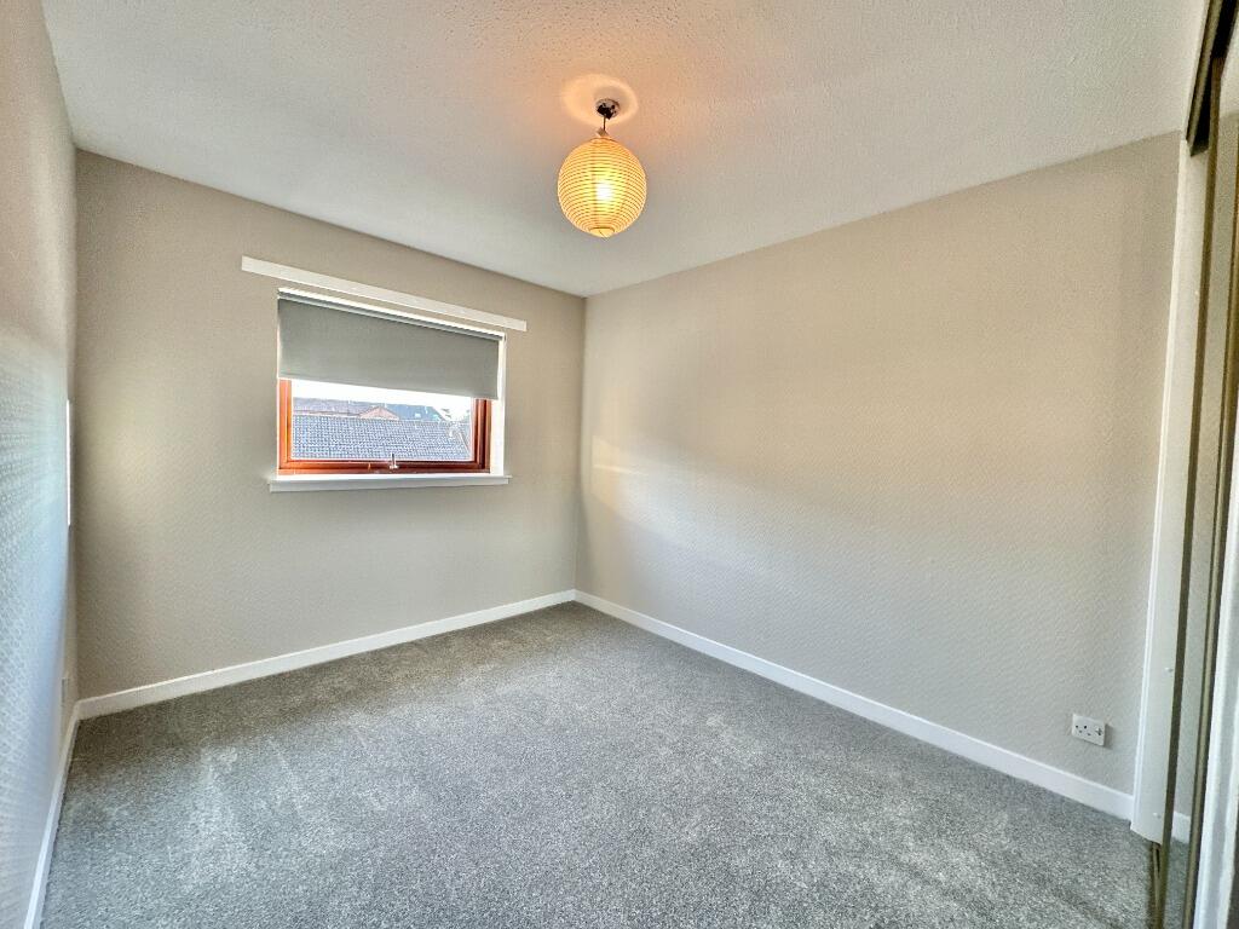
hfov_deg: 102.1
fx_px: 501
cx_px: 620
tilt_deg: -2.4
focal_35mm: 14
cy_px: 464
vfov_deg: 85.7
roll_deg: -1.6
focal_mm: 2.22
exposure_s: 1/100
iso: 160
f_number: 2.2
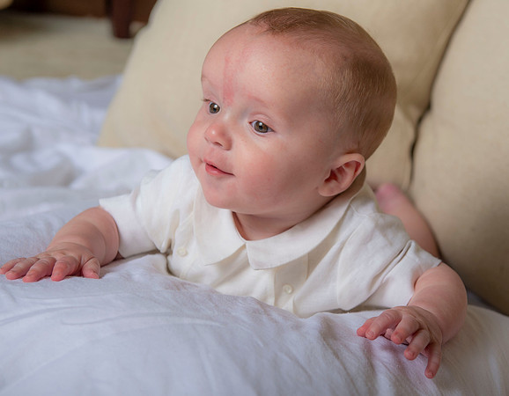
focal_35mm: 72
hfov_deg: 26.7
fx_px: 1068
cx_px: 320
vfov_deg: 21.0
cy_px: 208
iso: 200
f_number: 5
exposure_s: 1/200
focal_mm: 58
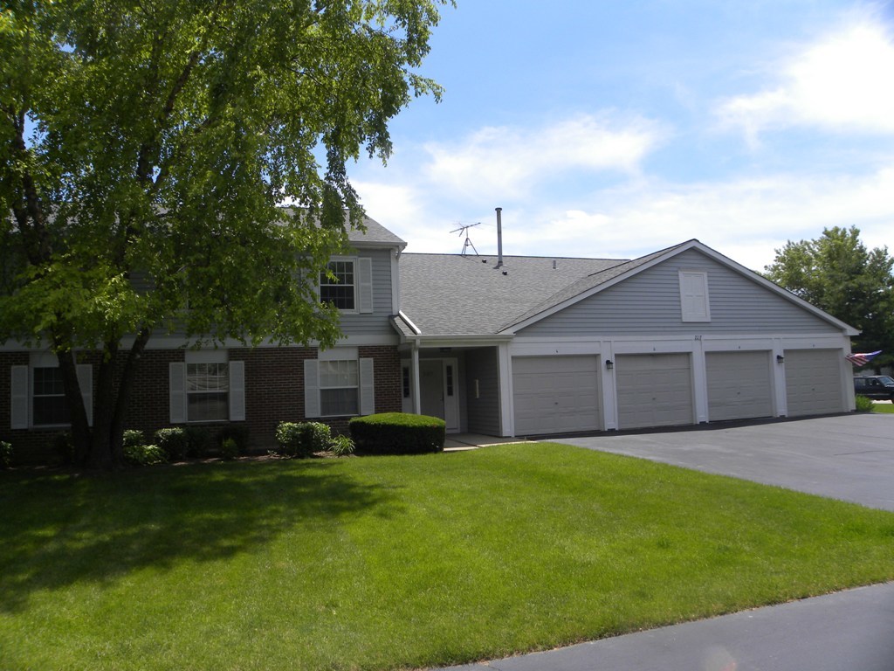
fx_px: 671
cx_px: 447
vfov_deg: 53.1
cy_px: 336
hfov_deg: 67.3
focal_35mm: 26
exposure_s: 1/325
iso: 64
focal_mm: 4.6
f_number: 5.6
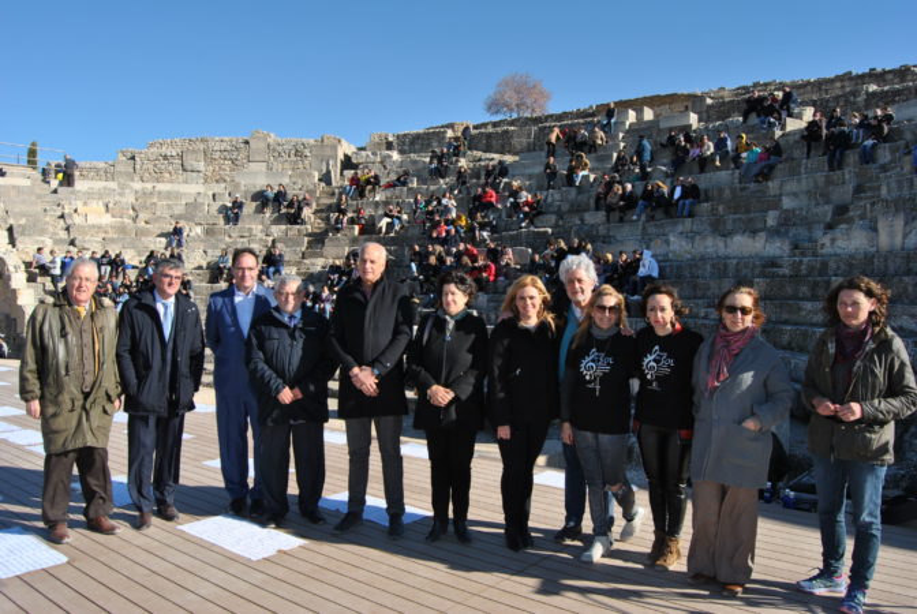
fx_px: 689
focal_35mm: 27
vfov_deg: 48.1
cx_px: 458
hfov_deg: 67.3
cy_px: 307
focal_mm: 18
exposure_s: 1/200
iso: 100
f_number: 8
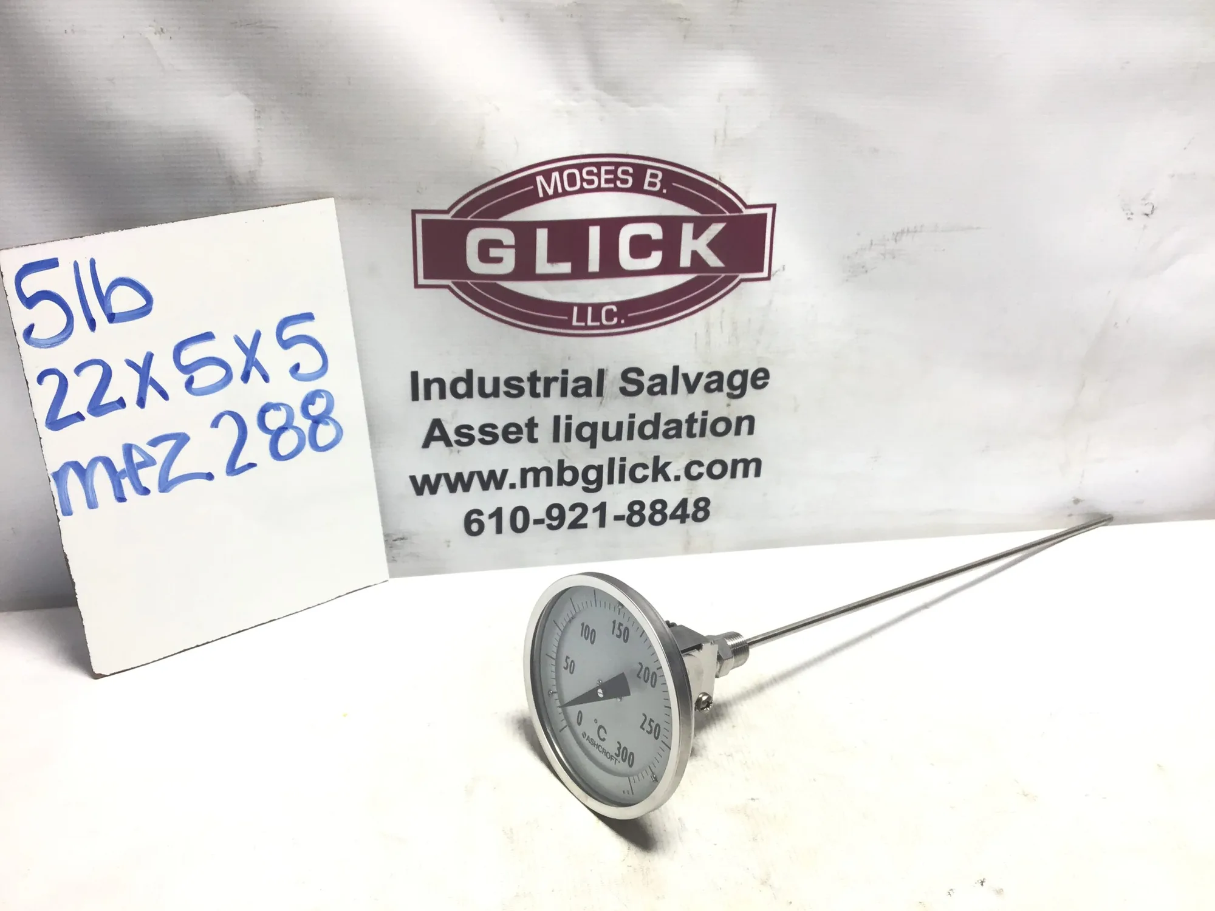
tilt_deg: -26.9
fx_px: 1088
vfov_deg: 45.4
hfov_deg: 58.4
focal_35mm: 31
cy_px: 456
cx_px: 608
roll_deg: -3.2
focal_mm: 3.3
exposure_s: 1/120
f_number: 2.4
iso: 25
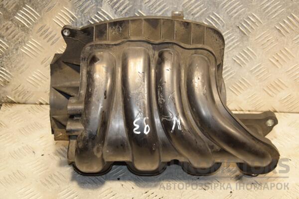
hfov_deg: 29.9
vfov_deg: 20.2
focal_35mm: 68
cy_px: 100
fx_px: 561
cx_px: 150
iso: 800
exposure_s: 1/100
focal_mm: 45
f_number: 4.8
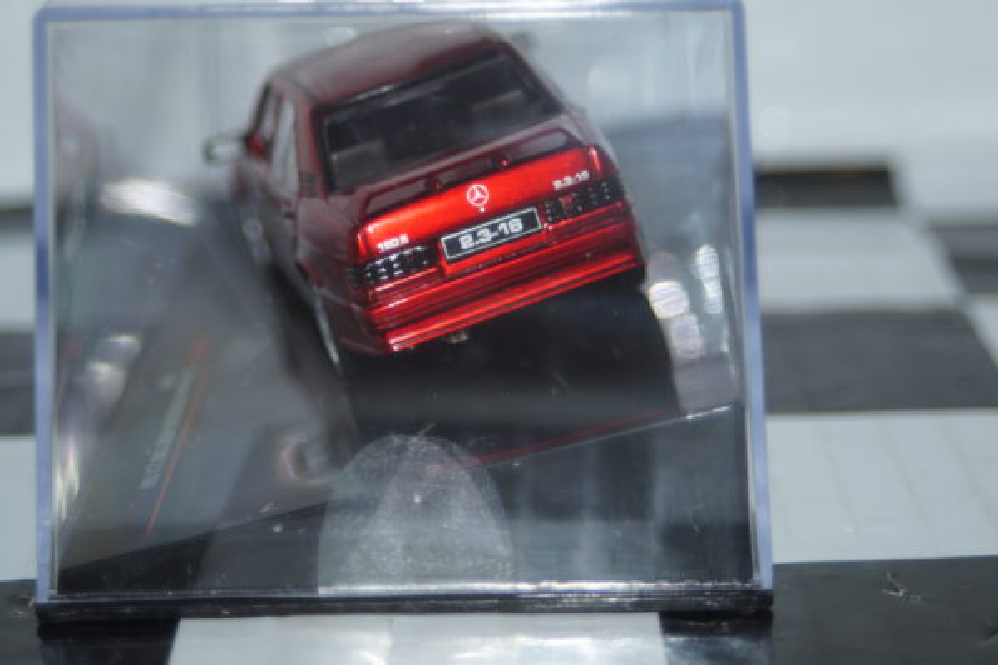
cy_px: 332
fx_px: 3326
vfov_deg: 11.4
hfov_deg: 17.1
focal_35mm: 120
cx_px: 499
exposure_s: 1/60
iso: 200
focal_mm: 80
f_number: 5.6
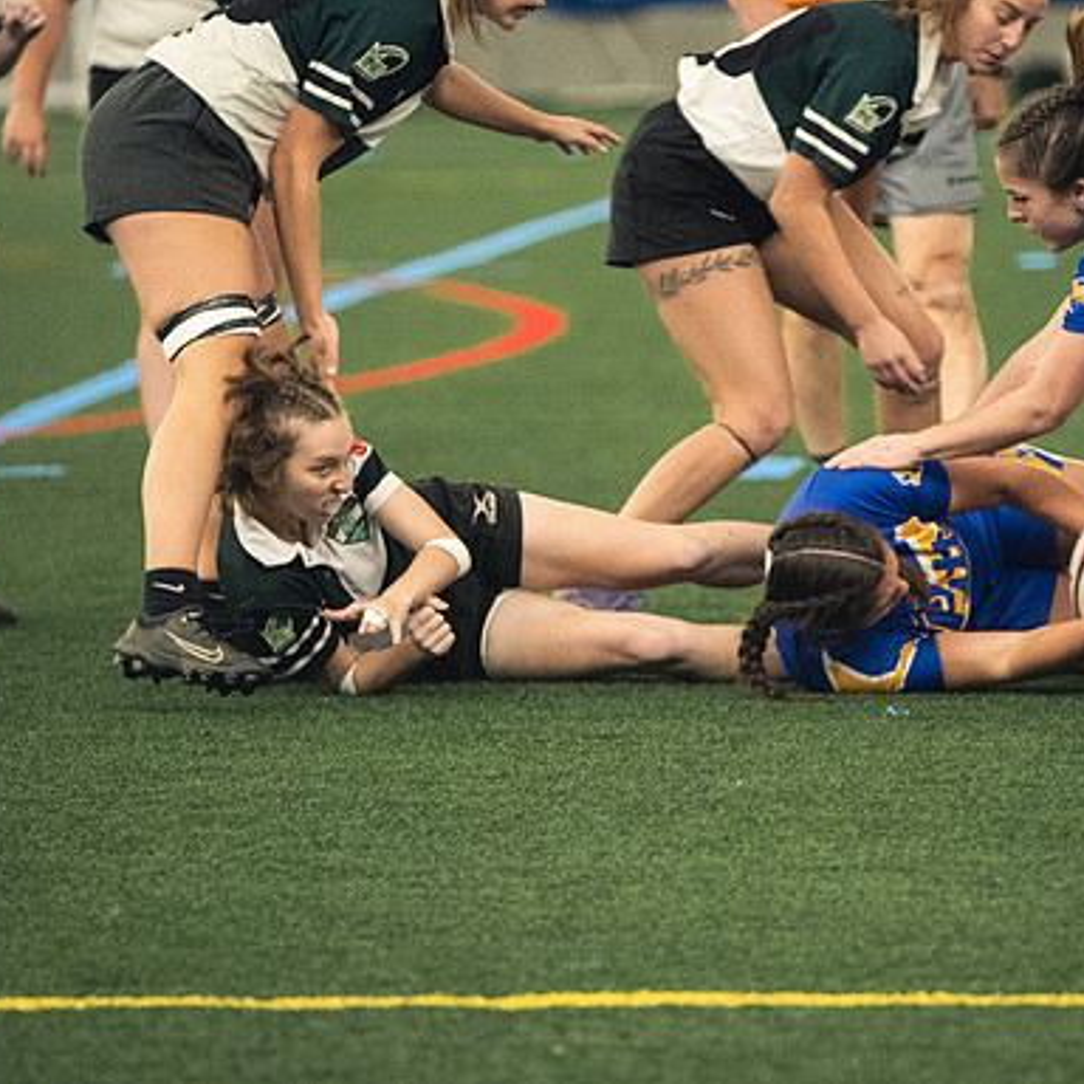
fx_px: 13640
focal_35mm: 385
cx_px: 689
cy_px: 542
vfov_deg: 4.6
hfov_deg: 4.6
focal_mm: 200
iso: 9000
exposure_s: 1/500
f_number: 2.8
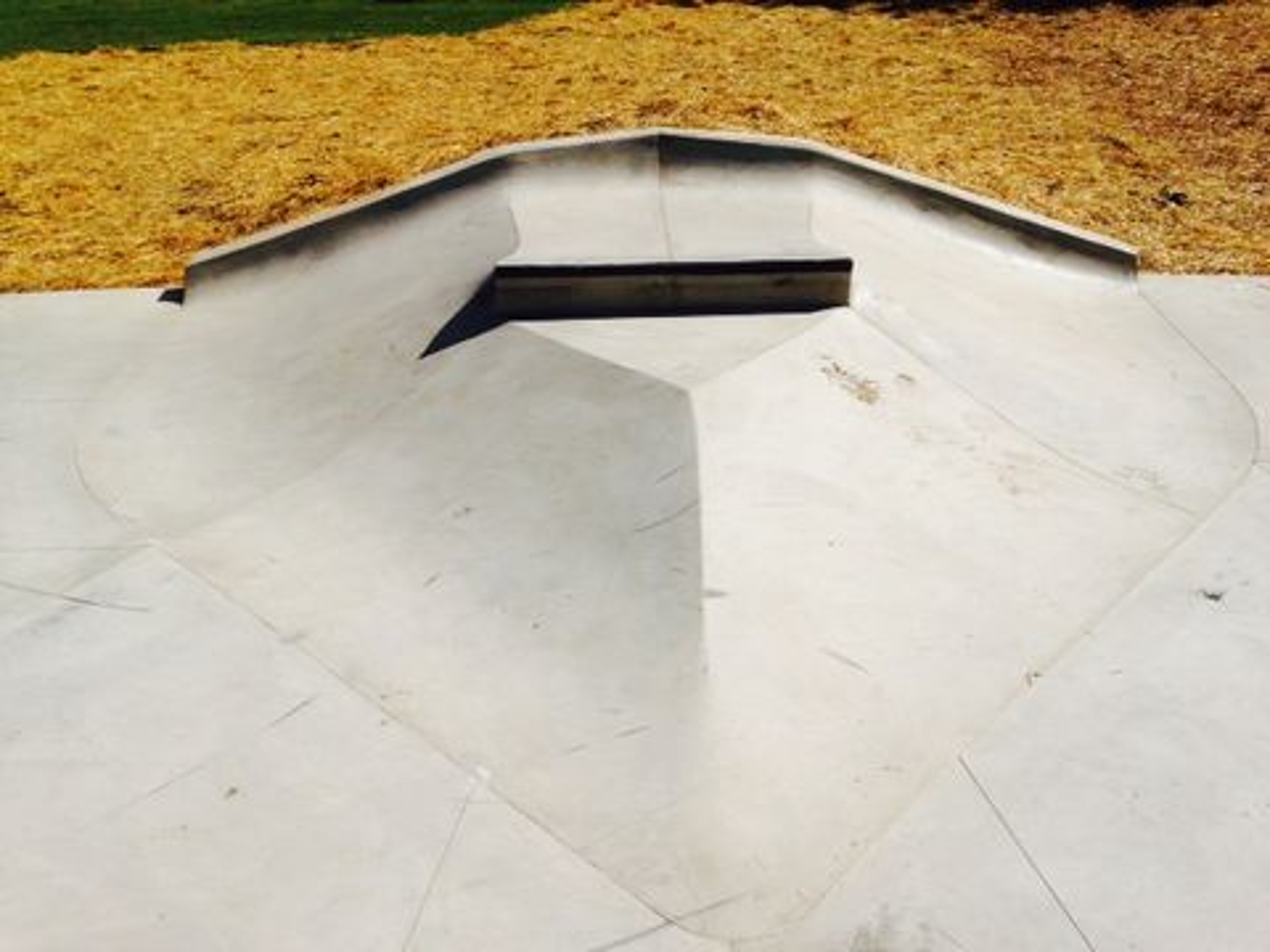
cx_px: 635
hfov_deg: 55.4
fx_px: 1211
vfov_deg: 42.9
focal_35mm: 33
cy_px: 476
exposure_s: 1/3195
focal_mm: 4.12
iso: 50
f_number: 2.4
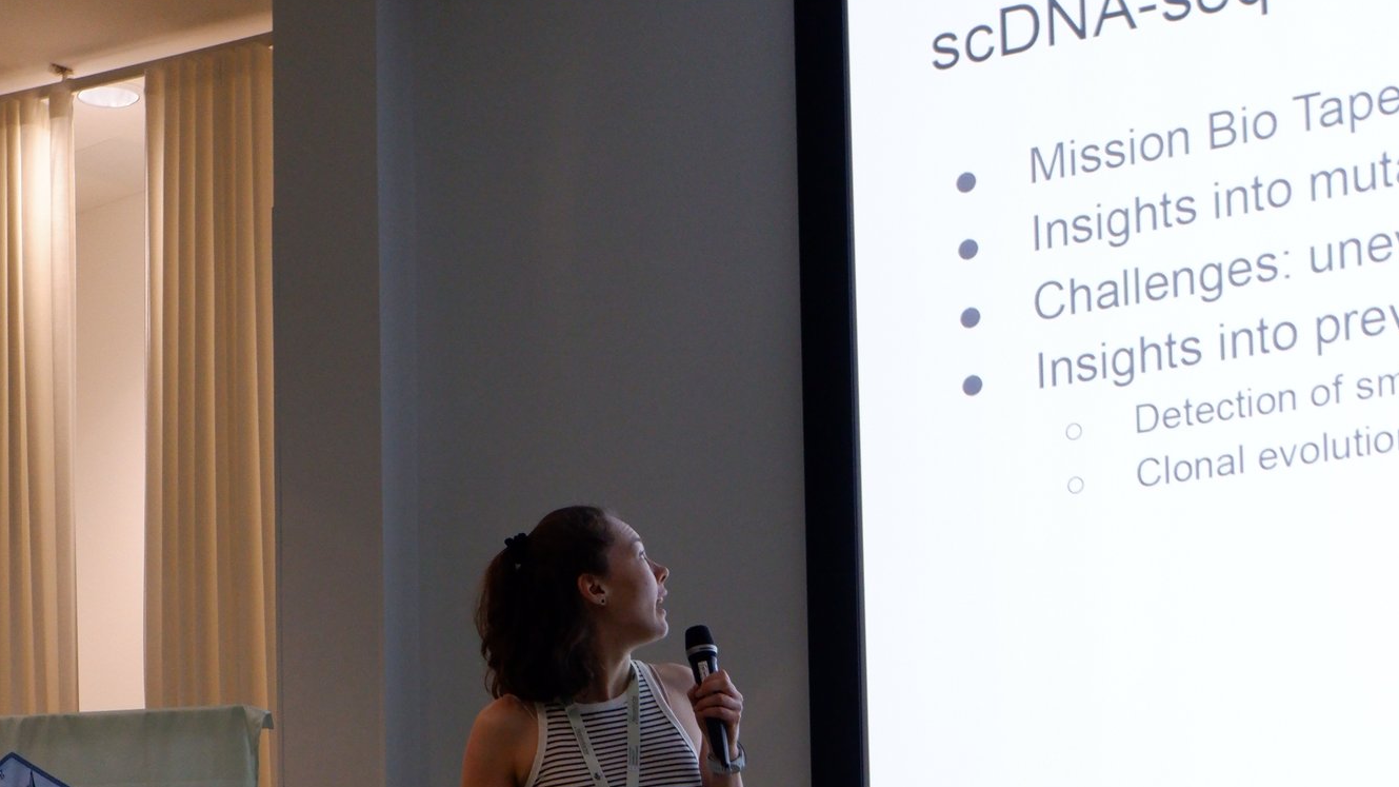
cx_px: 702
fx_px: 2633
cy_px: 853
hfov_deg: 29.8
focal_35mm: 71
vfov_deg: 16.5
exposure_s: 1/180
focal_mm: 30.5
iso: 2000
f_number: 4.7
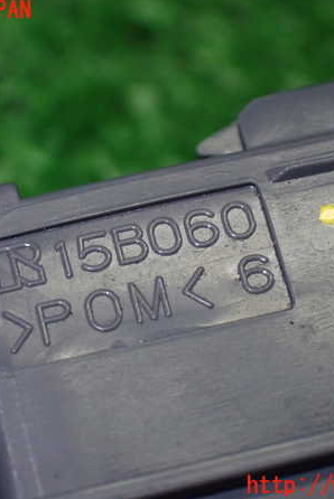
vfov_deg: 16.6
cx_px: 164
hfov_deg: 11.2
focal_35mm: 123
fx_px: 1709
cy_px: 248
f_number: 4.5
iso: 800
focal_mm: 15.66
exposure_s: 1/160
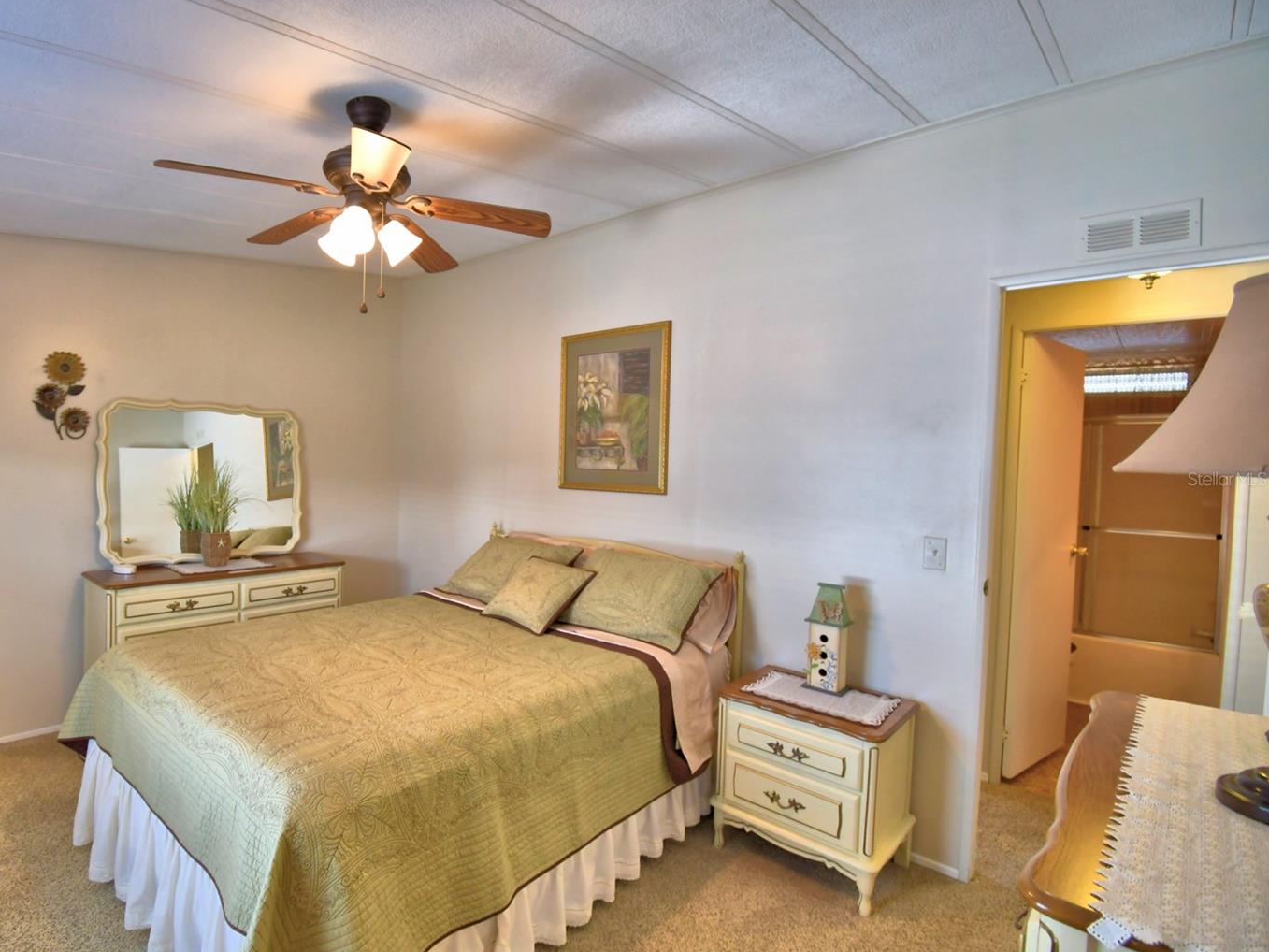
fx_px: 623
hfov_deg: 90.1
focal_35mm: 17
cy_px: 479
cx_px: 523
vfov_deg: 74.7
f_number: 4.5
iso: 400
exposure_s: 1/40
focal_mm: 10
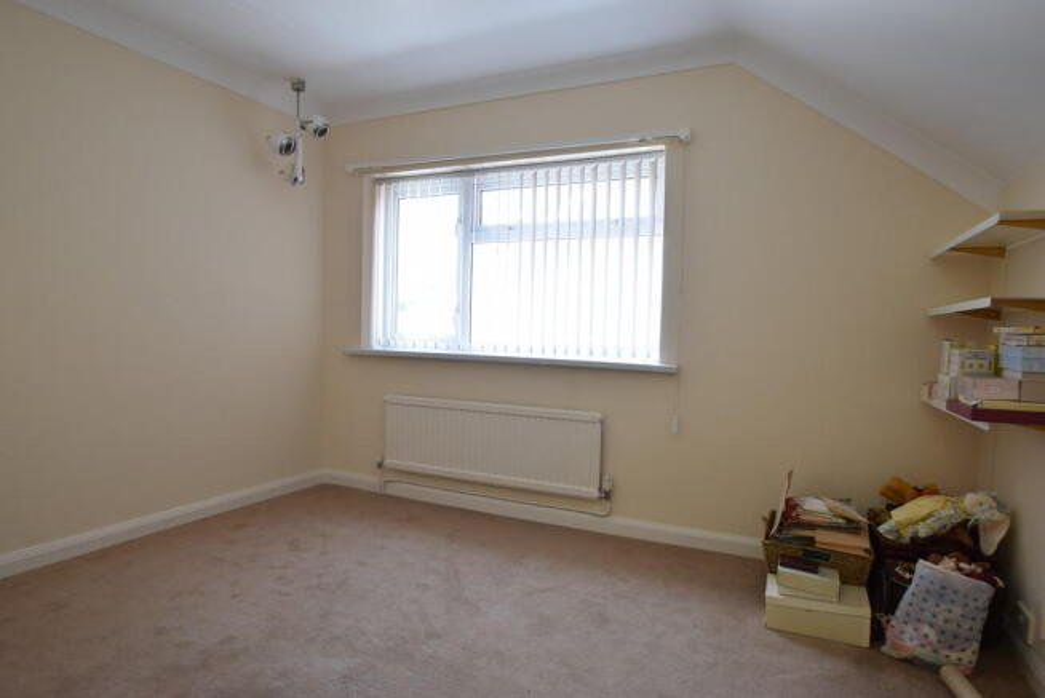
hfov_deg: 85.4
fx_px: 566
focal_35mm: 20
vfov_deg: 63.3
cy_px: 349
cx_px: 522
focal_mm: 13
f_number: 5
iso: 400
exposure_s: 1/100
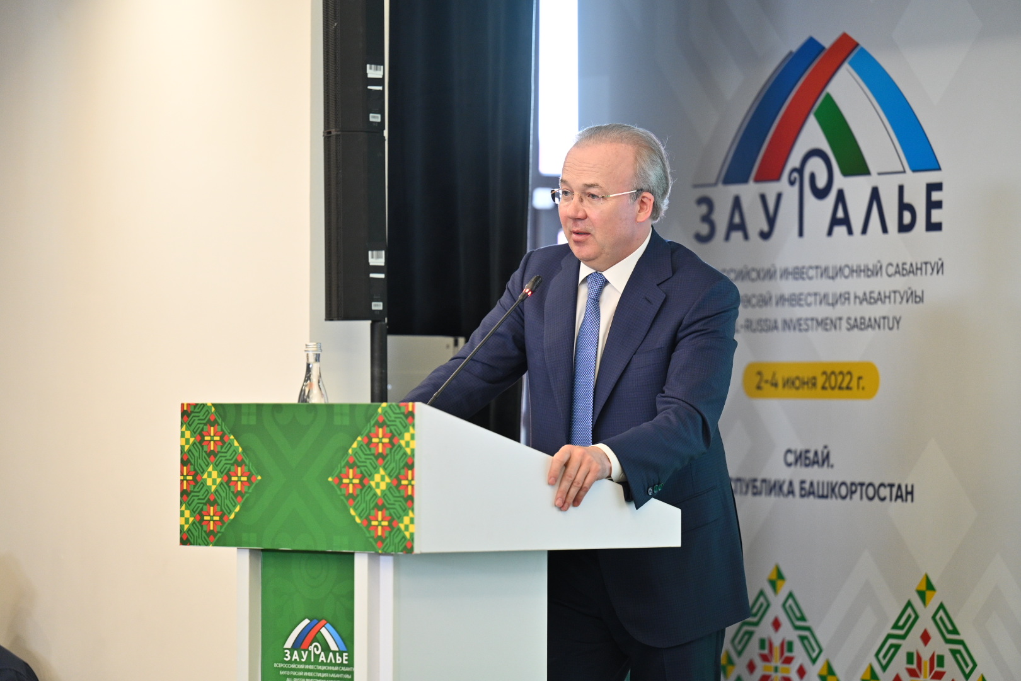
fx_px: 4254
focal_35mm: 150
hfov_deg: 13.7
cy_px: 340
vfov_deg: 9.1
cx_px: 510
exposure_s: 1/250
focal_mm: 150
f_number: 2.8
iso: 1250
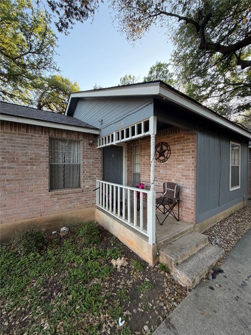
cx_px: 126
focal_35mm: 14
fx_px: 135
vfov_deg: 102.1
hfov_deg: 85.7
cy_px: 168
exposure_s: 1/130
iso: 64
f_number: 2.2
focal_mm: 2.22
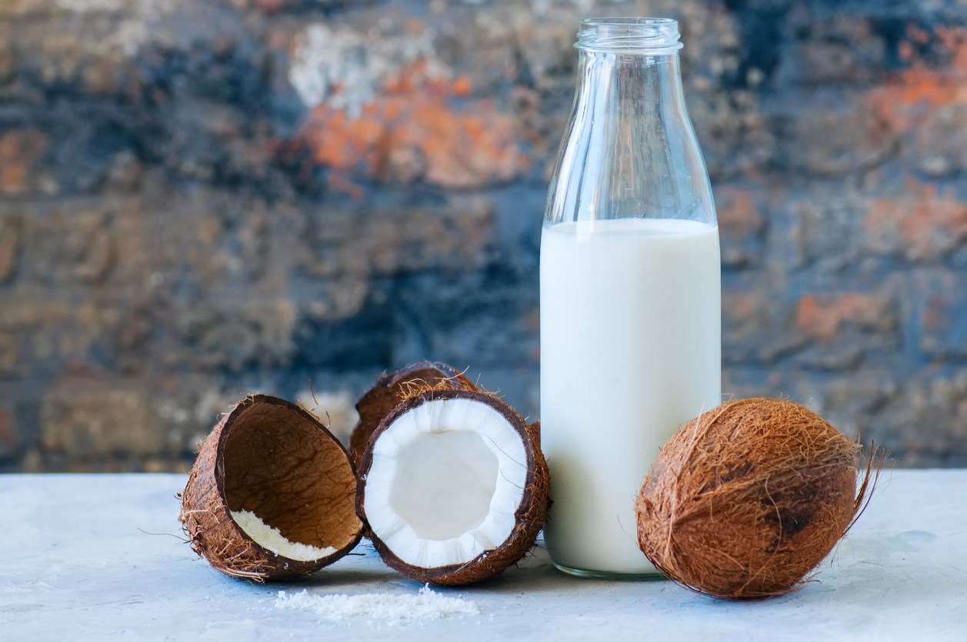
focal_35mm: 158
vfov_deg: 8.7
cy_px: 321
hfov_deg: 13.1
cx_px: 484
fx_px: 4226
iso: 200
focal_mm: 105
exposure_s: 1/45
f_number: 6.7
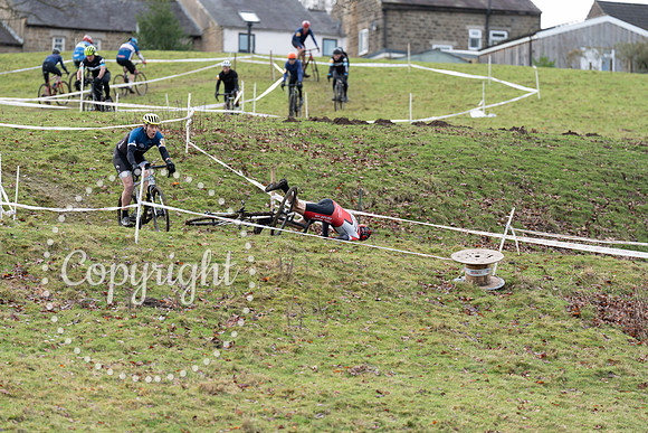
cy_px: 216
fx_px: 3601
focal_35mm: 200
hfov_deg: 10.3
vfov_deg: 6.9
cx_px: 324
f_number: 3.5
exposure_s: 1/1000
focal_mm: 200
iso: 1250
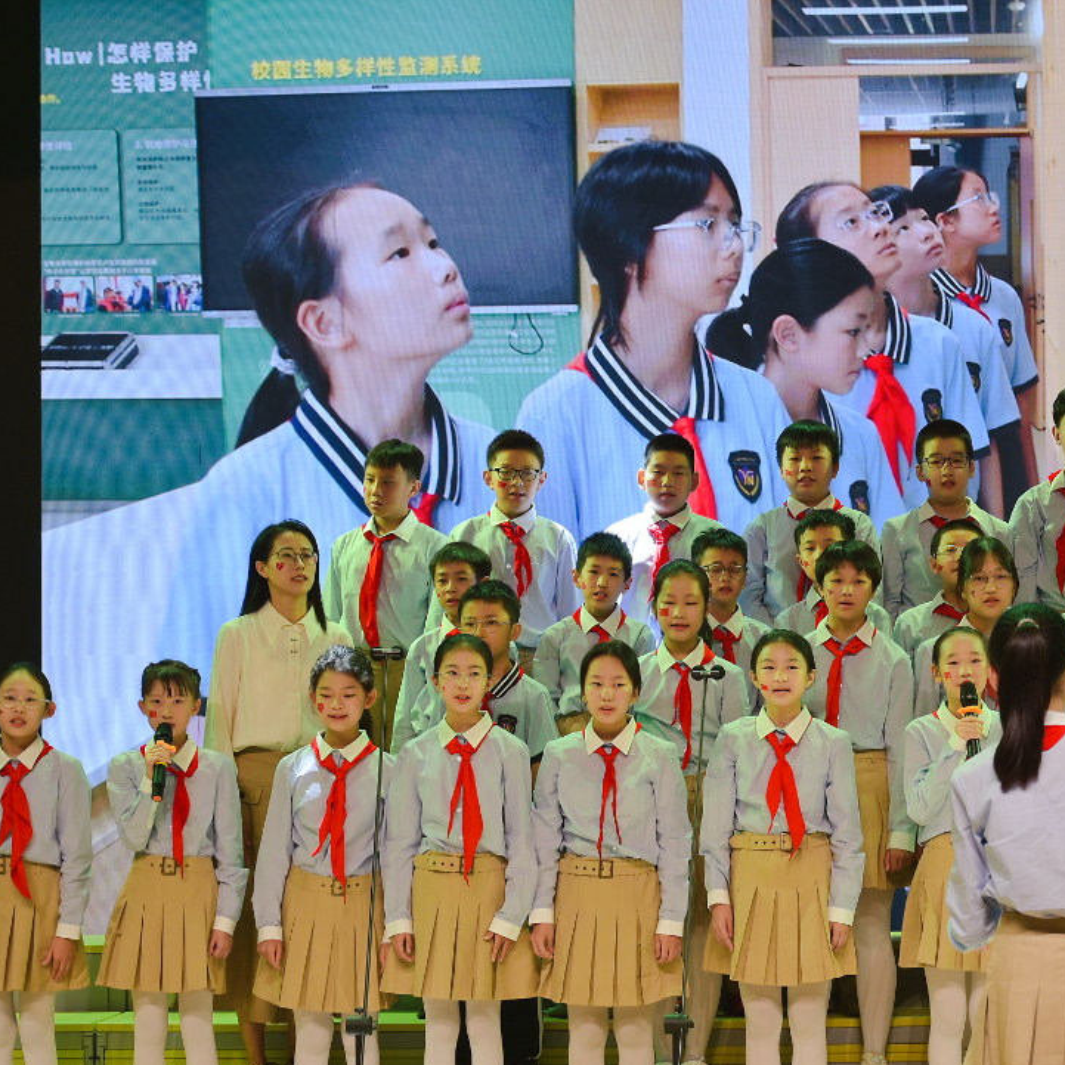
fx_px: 3411
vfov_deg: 17.7
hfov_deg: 17.4
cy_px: 595
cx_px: 1037
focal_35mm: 98
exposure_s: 1/80
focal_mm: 52
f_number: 4
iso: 100
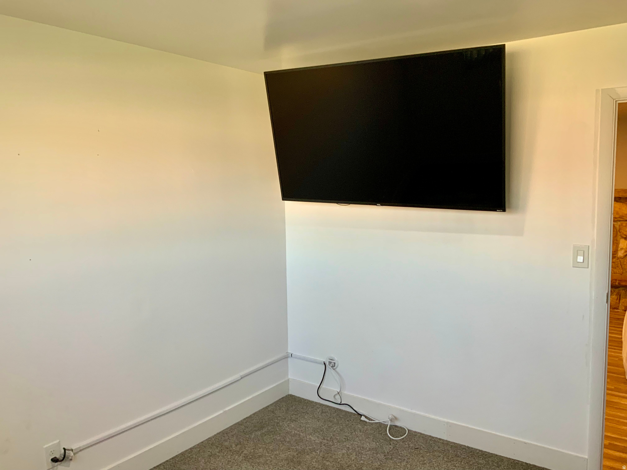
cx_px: 314
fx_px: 525
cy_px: 235
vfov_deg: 48.2
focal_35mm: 29
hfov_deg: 61.7
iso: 80
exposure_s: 1/60
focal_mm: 3
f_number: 1.8
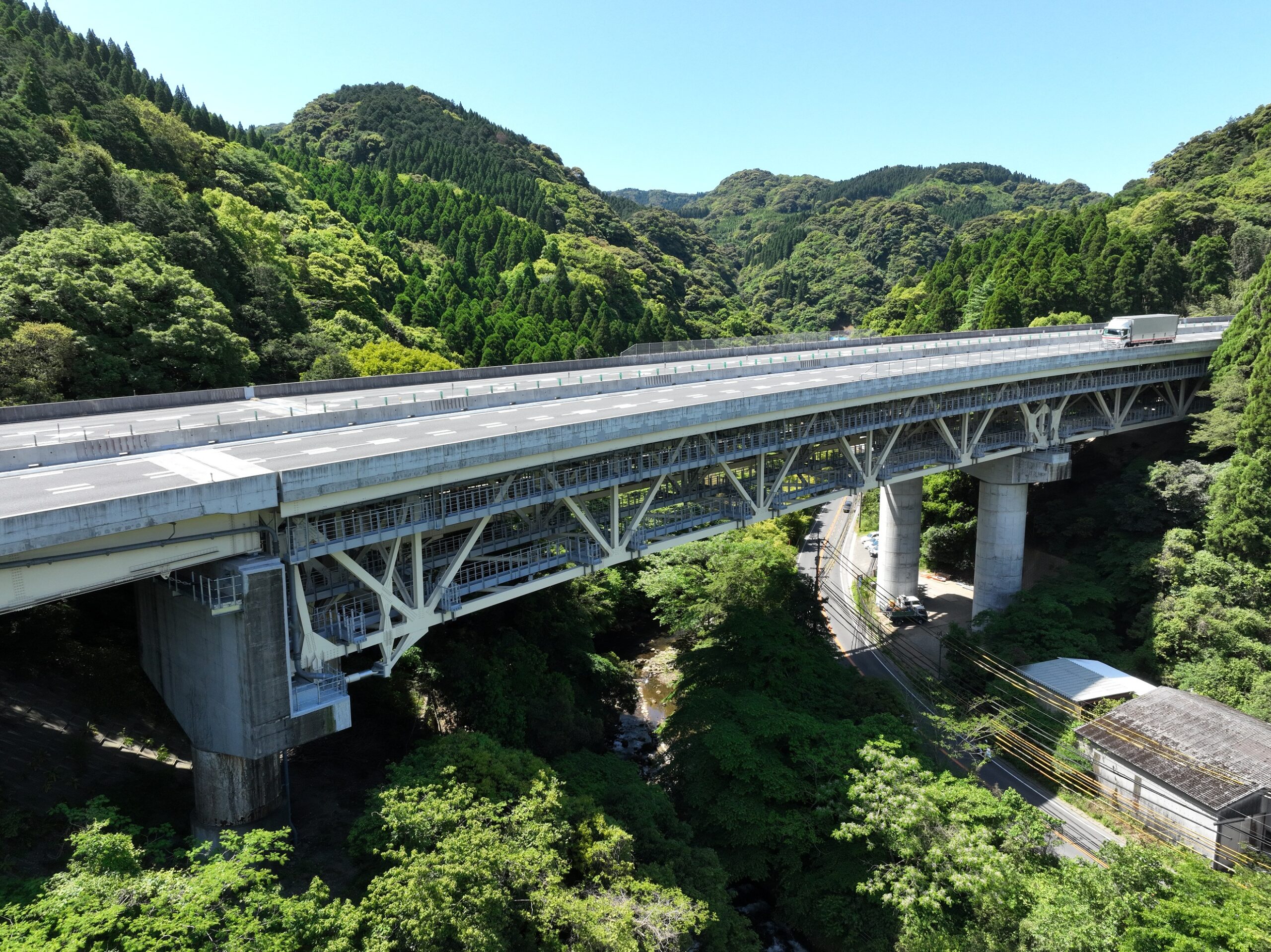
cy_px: 476
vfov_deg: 56.8
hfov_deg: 71.6
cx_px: 636
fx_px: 881
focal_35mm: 24
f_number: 8
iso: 200
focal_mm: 12.29
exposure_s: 1/240
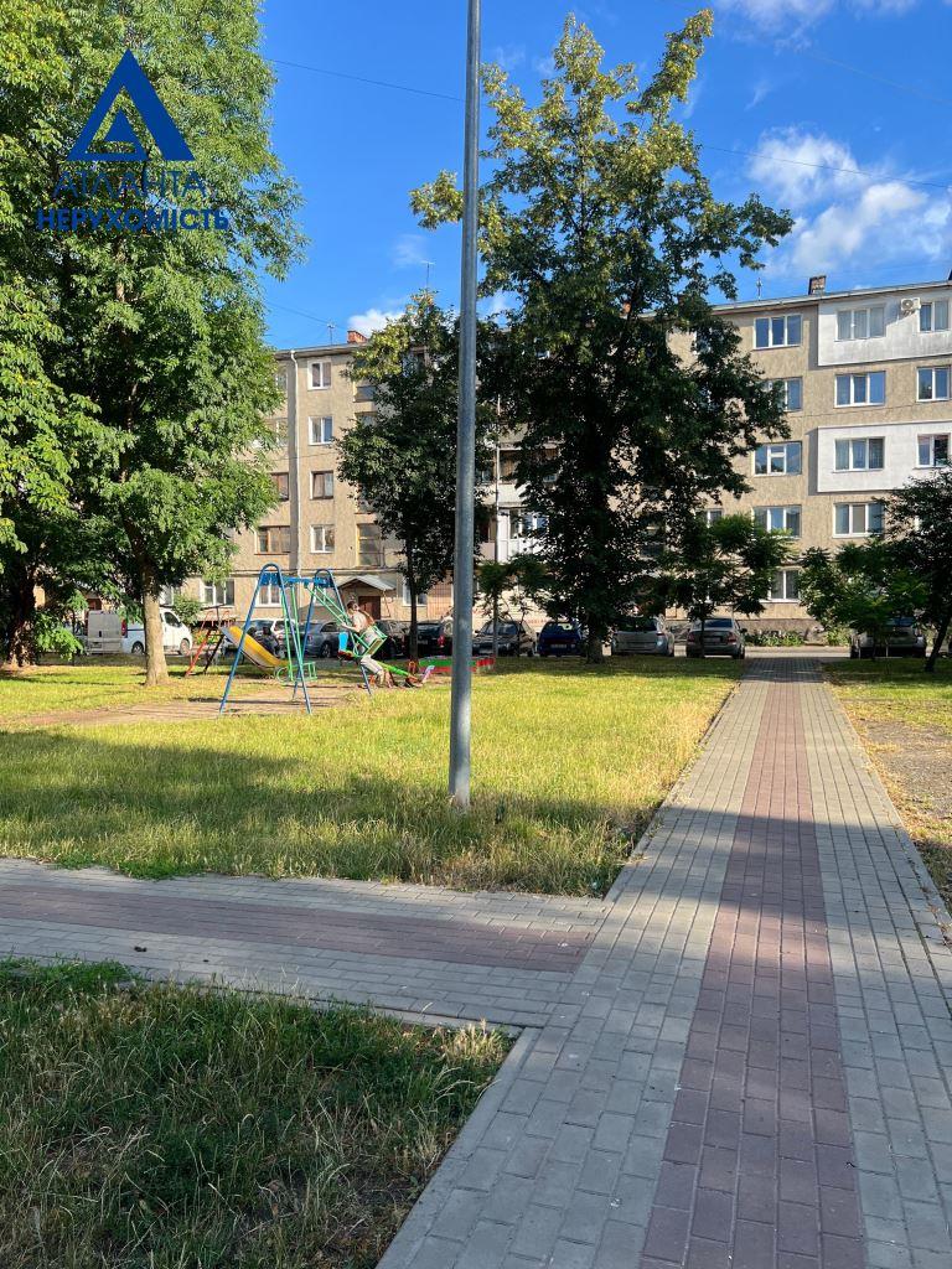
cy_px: 634
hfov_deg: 53.1
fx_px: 953
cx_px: 476
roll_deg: +0.5
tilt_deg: -0.3
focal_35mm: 26
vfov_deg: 67.3
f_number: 1.5
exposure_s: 1/1449
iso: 50
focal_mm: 5.7
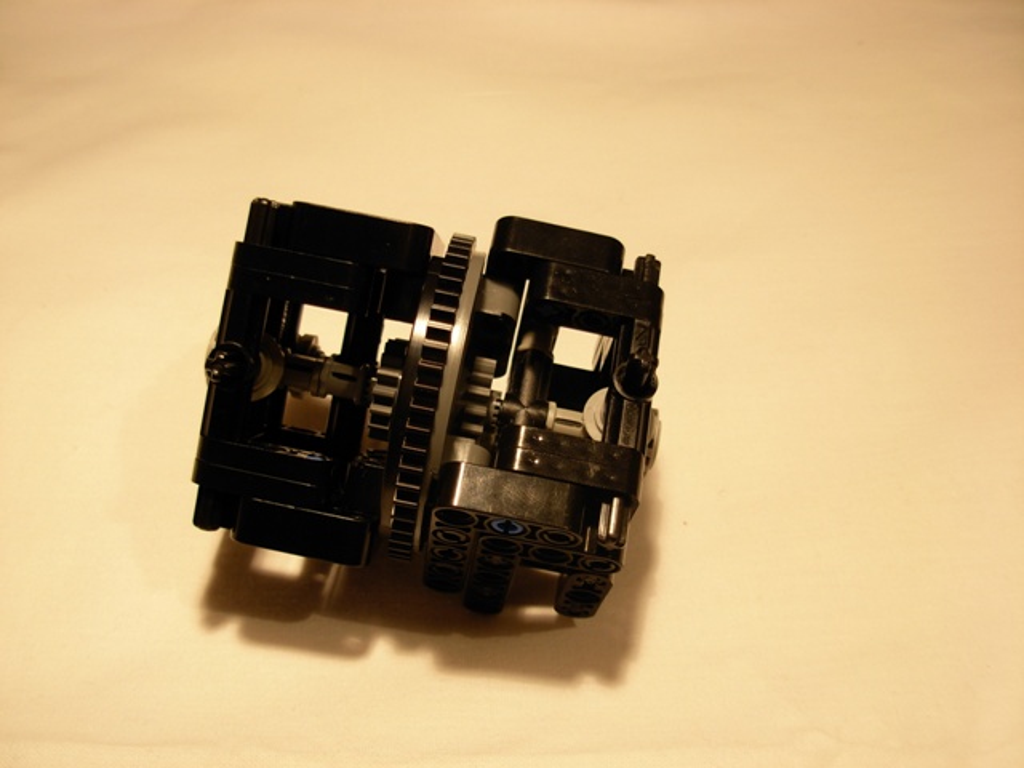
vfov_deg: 37.7
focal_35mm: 38
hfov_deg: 49.0
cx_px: 512
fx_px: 1124
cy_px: 384
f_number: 2.9
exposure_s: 1/11.6
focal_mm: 6.3
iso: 79
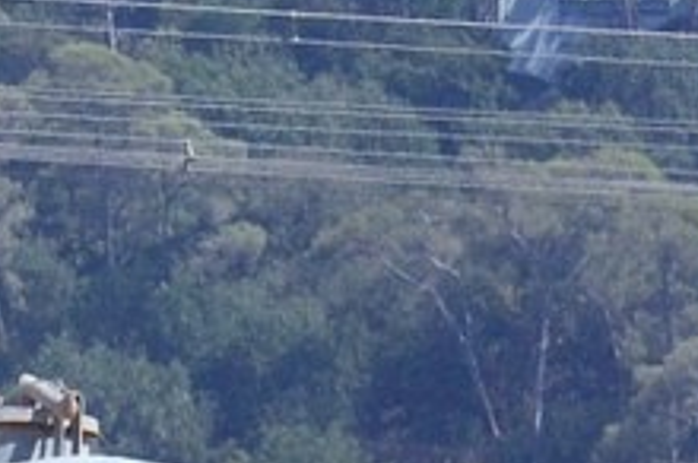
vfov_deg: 1.6
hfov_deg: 2.4
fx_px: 16606
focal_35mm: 858
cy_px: 888
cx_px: 3
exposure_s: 1/500
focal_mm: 105
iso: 360
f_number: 11
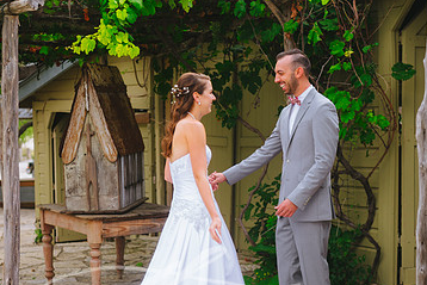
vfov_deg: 15.4
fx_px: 1056
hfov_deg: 22.8
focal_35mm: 89
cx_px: 157
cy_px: 178
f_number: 2.8
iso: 200
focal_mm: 55
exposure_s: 1/400
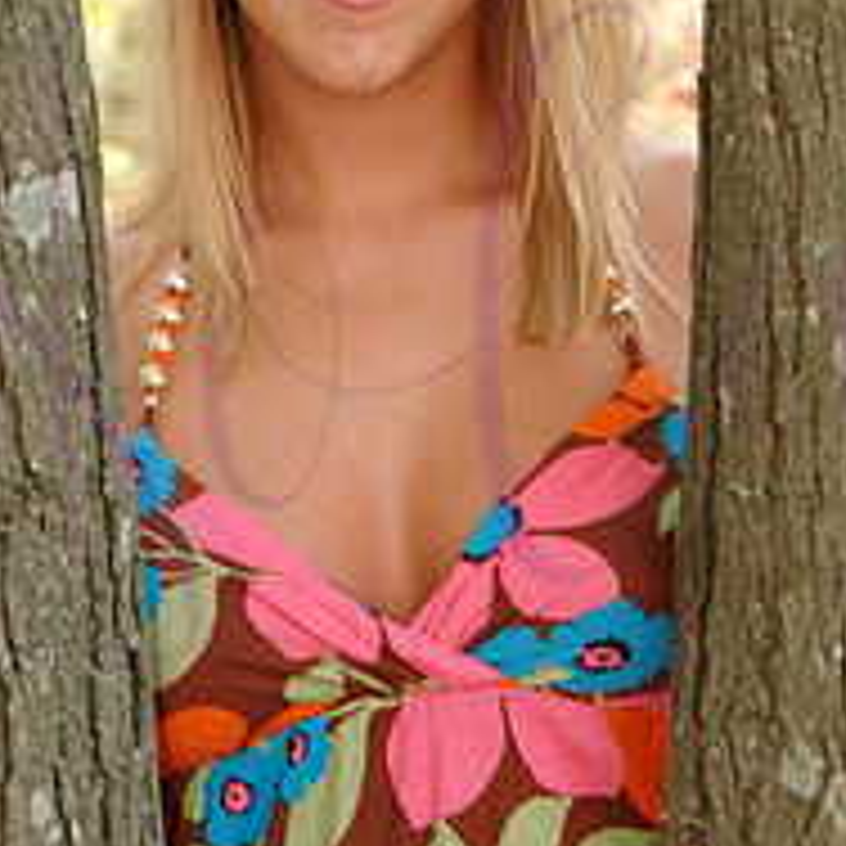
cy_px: 68
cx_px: 385
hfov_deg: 7.7
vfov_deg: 7.7
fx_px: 6249
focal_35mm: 226
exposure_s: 1/125
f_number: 5.6
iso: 400
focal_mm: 74
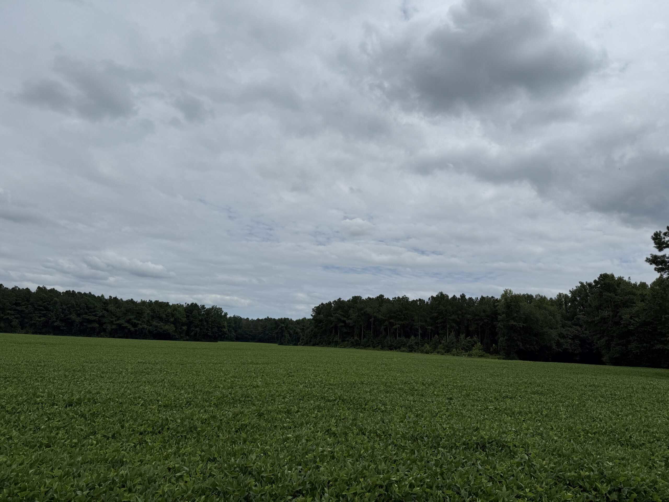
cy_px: 251
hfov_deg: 71.6
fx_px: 464
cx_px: 334
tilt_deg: +11.4
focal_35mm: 24
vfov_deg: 56.8
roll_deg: -2.6
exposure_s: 1/14286
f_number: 1.78
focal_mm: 6.76
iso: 80
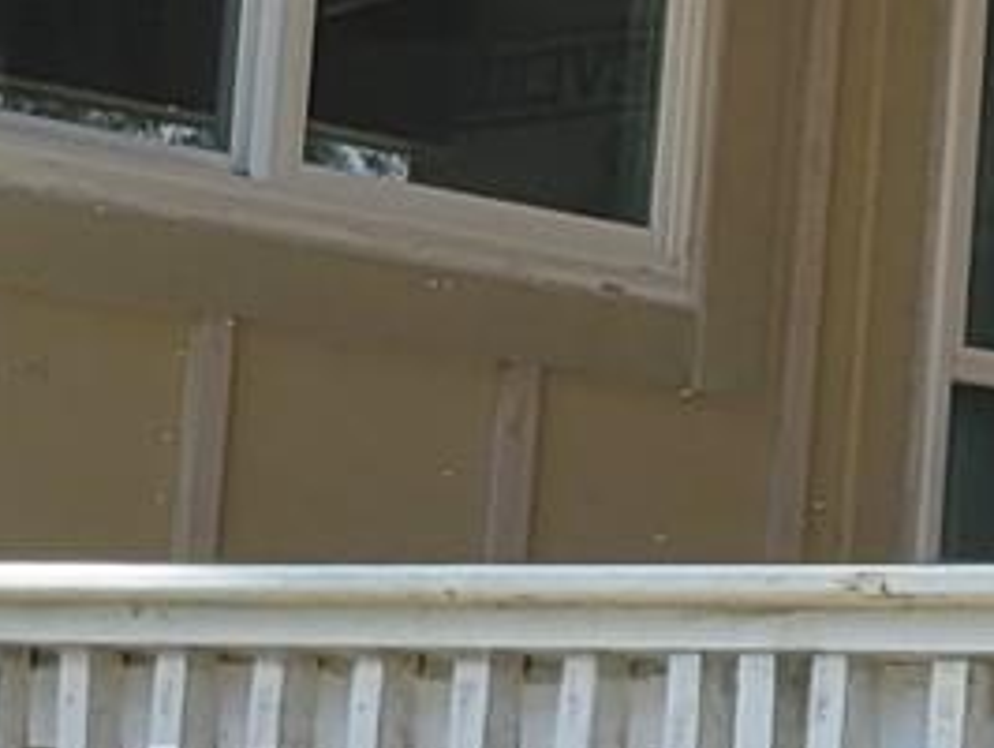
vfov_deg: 7.4
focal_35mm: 200
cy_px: 475
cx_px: 2201
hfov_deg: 9.1
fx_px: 5748
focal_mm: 5.4
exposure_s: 1/1542
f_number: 1.8
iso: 40
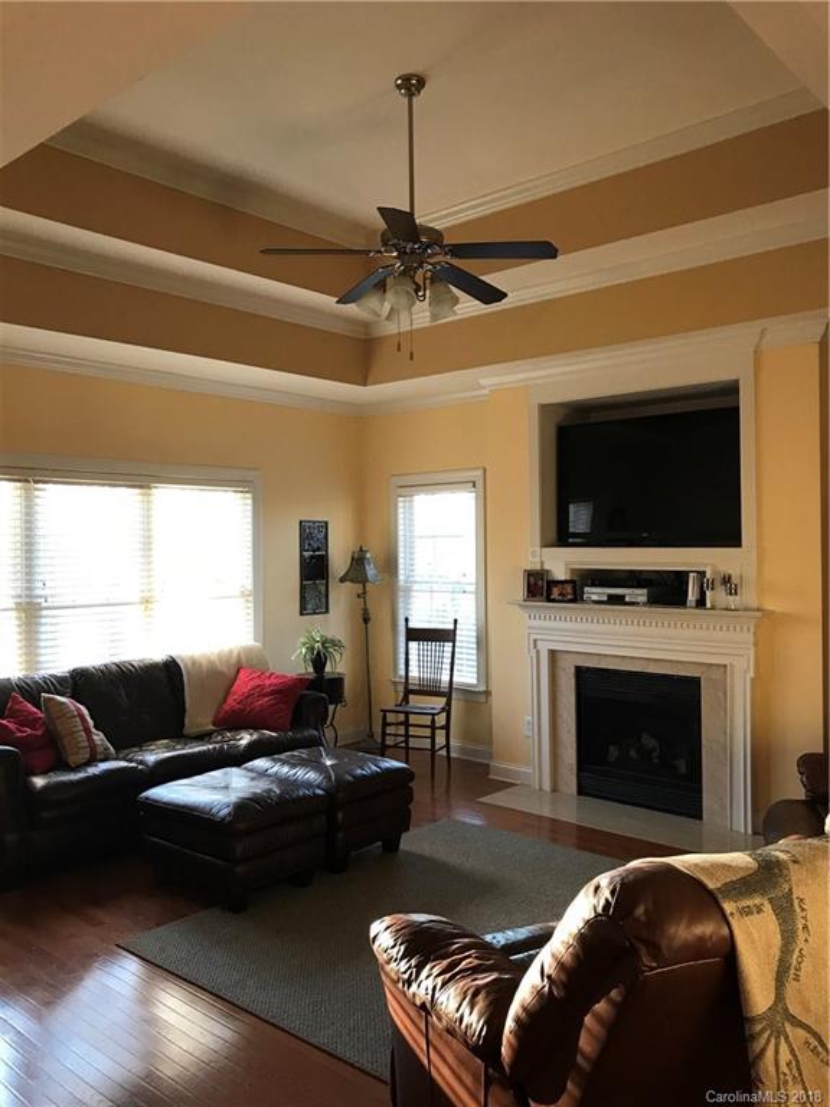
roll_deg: +0.3
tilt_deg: +0.5
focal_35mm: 28
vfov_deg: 63.4
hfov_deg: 49.7
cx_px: 415
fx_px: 895
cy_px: 554
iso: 40
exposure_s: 1/20
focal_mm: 3.99
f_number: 1.8
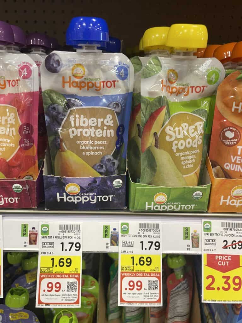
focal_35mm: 26
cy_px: 162
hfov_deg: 53.1
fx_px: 242
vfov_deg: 67.3
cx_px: 121
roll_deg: -0.9
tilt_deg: -22.3
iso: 100
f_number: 1.6
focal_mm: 4.2
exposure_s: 1/62
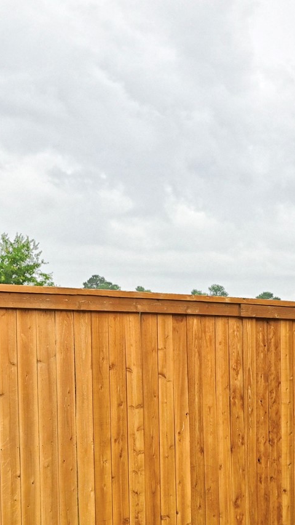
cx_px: 351
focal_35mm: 80
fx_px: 1112
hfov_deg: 14.6
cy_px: 356
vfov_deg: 26.4
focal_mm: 30
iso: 400
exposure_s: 1/250
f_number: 8
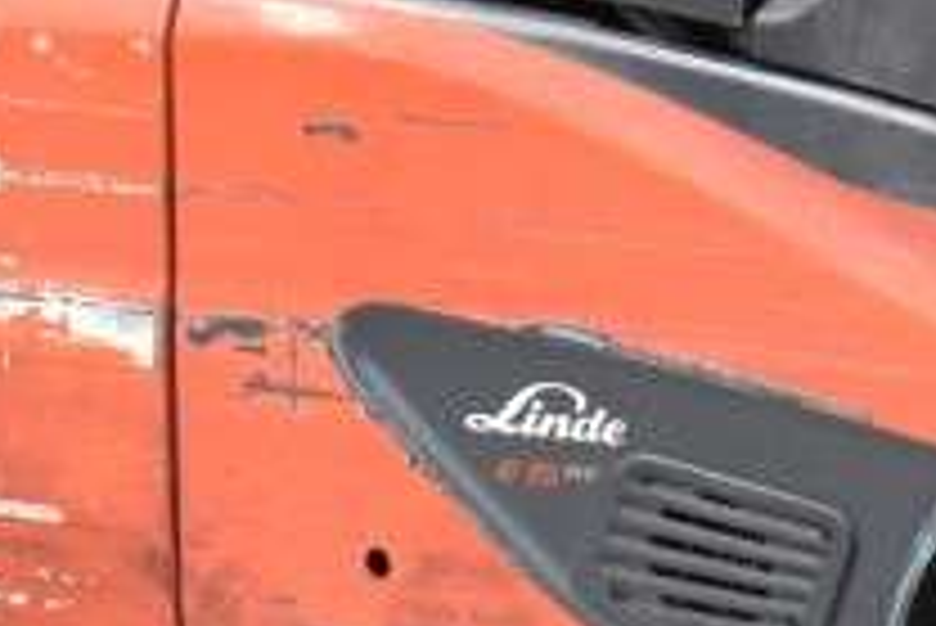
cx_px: 1233
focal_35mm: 199
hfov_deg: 10.1
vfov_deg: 6.7
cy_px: -513
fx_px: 5174
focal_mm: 23
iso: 1600
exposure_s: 1/30
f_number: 4.5
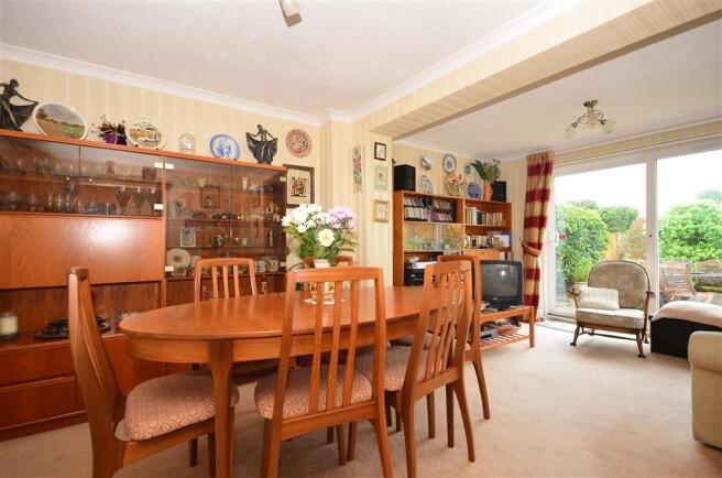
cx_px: 361
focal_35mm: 20
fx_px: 390
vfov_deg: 62.9
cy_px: 239
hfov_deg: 85.6
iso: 200
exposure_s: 1/4
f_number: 5.6
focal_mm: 13
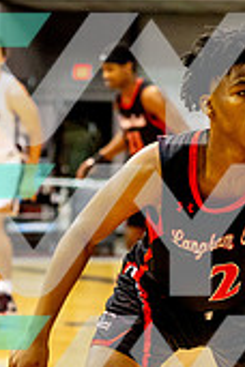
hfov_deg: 7.4
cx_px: 243
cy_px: 232
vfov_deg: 11.2
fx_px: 1878
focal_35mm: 184
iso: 3200
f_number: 2.8
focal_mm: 70
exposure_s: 1/1250
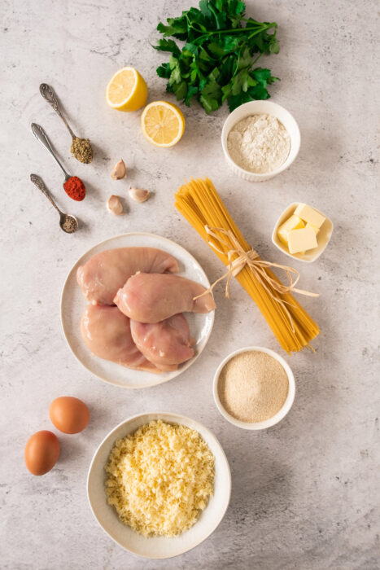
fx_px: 459
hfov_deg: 45.0
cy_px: 285
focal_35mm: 29
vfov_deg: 63.6
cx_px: 190
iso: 400
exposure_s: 1/8
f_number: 8
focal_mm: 19.6
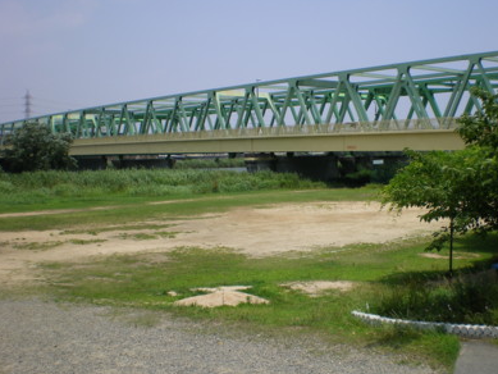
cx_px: 280
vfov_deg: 32.8
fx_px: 633
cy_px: 161
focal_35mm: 44
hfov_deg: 42.9
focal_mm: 6.3
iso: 64
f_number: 4.6
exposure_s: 1/500
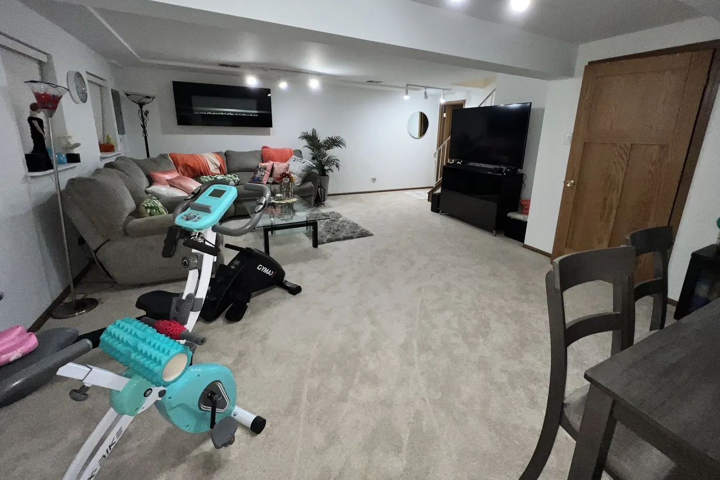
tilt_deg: -14.1
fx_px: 280
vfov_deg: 80.6
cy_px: 203
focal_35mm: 14
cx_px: 370
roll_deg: -1.9
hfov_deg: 104.2
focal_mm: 1.57
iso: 64
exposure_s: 1/73
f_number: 1.8
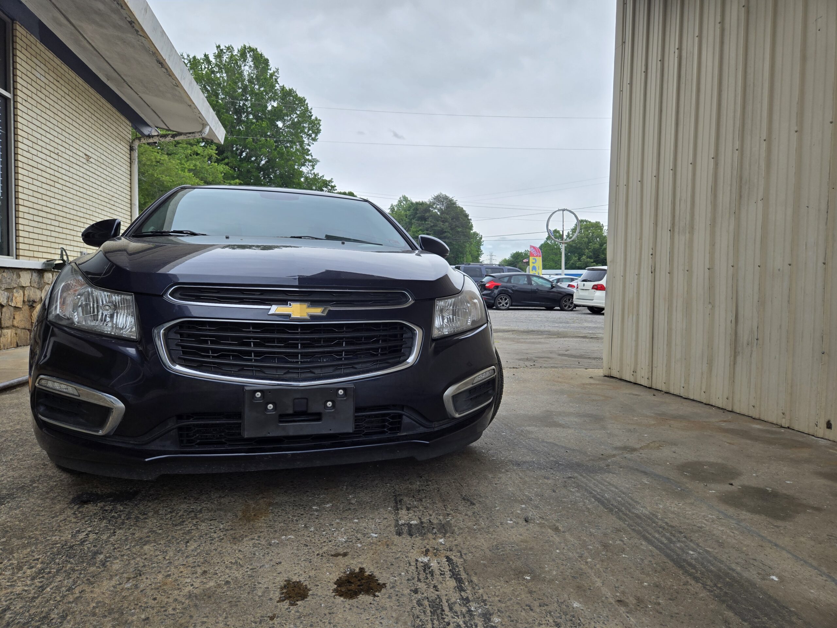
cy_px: 314
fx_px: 556
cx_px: 418
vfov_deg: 58.9
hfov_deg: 73.9
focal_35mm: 23
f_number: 1.8
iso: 25
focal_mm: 5.4
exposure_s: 1/679
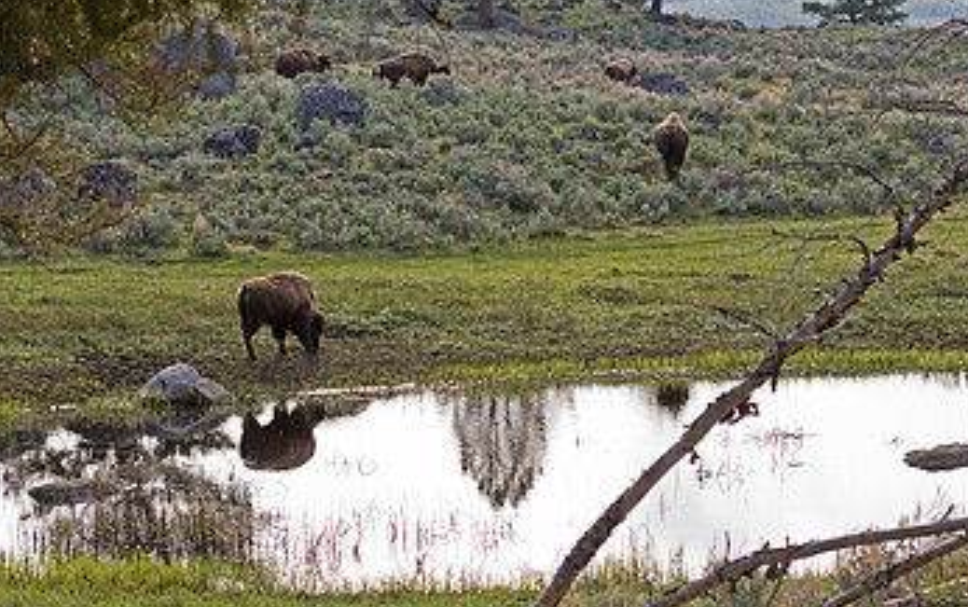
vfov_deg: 10.3
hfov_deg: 16.3
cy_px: 301
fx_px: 3380
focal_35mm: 128
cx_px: 380
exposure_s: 1/500
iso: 100
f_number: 3.5
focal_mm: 50
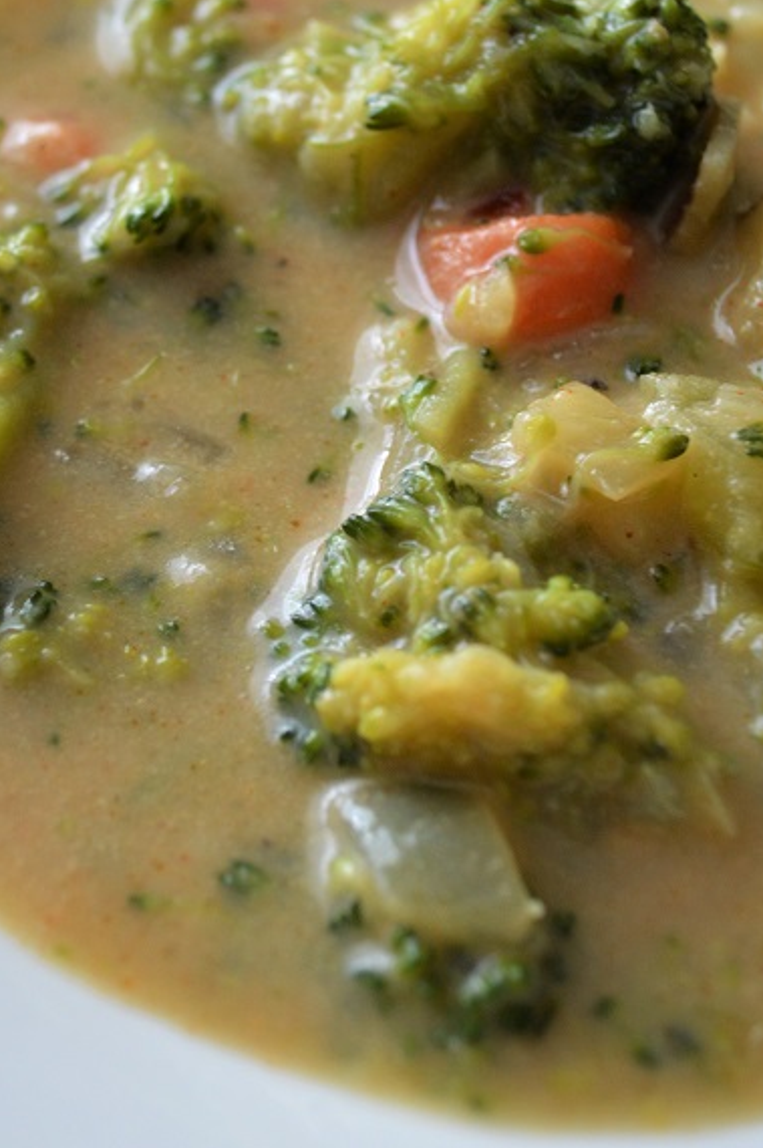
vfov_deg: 26.6
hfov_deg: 17.8
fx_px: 2420
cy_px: 413
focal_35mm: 76
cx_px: 213
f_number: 4.8
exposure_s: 1/25
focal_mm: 32
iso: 800
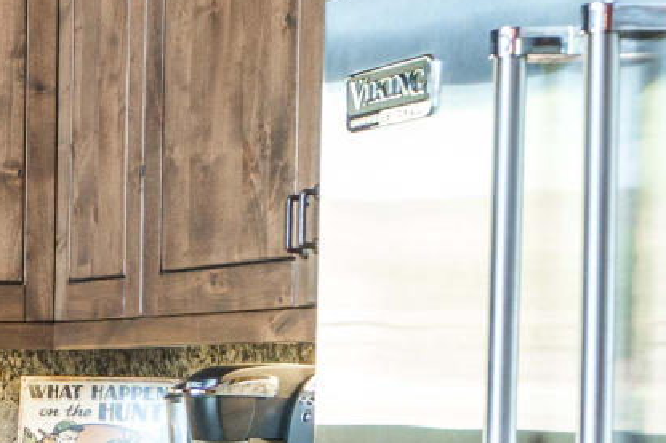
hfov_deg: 14.9
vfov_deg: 13.5
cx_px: -808
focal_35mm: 101
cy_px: 375
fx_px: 1868
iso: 125
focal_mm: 14
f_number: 9.5
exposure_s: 1/20
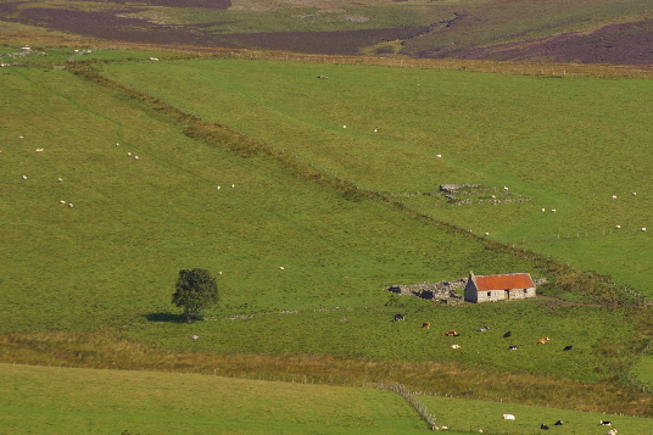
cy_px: 156
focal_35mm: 280
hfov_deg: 7.4
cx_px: 431
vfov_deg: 4.9
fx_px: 5072
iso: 200
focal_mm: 133
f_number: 8
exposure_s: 1/500
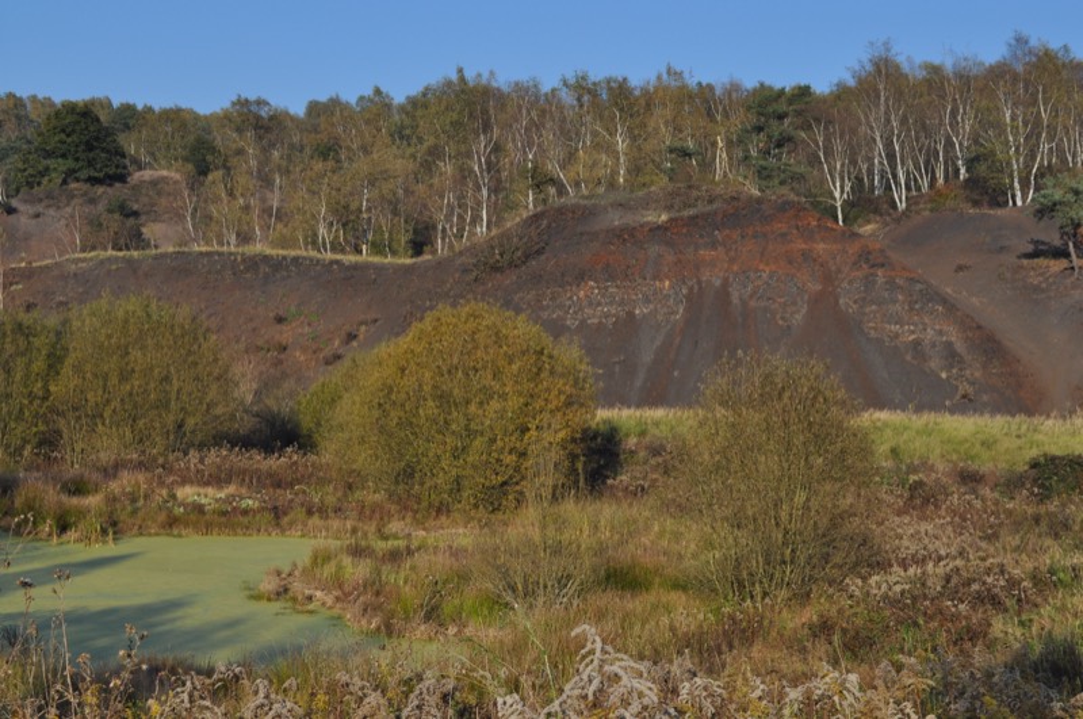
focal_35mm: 54
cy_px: 360
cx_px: 542
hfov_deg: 36.9
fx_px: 1622
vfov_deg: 25.0
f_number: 9
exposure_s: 1/320
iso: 200
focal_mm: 36
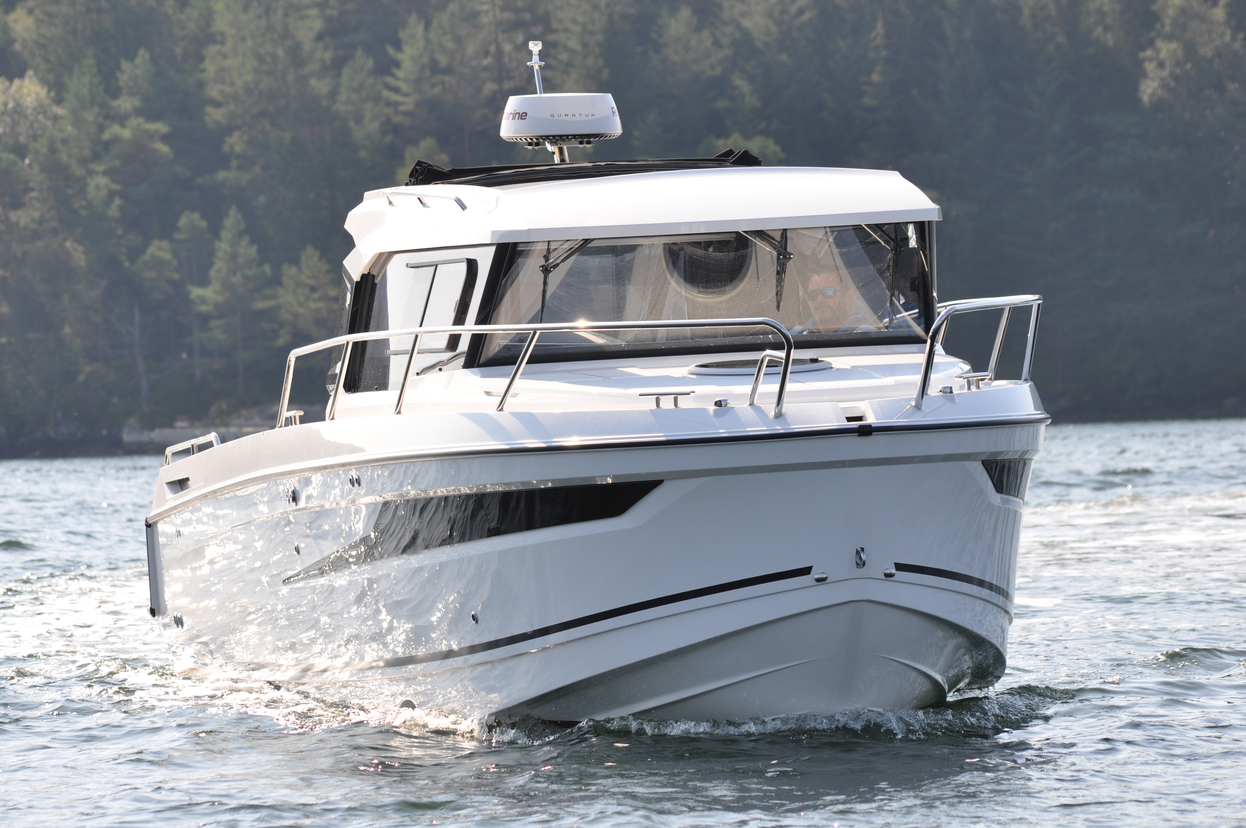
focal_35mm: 202
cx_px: 623
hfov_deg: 10.2
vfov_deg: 6.8
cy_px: 414
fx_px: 7000
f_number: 6.3
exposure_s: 1/640
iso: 200
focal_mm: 135
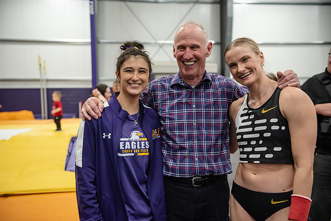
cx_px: 166
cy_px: 110
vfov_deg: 31.9
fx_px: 386
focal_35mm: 42
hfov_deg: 46.4
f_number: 3.2
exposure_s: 1/320
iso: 4000
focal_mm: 42
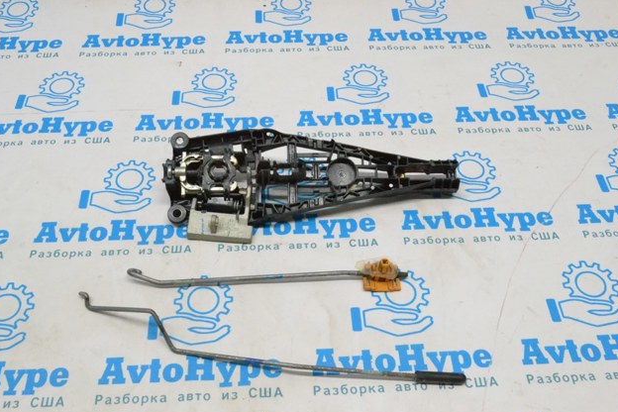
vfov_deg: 33.4
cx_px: 307
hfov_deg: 48.5
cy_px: 210
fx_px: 687
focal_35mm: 40
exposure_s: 1/125
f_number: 14
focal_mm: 26
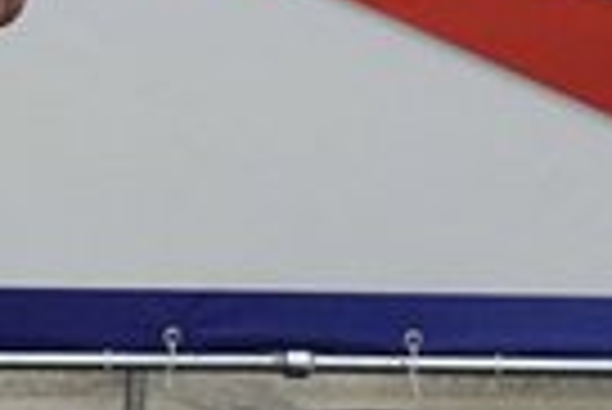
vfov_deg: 5.2
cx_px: -513
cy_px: -160
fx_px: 4493
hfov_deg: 7.5
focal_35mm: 264
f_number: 2.8
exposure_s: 1/125
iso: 1600
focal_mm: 16.43
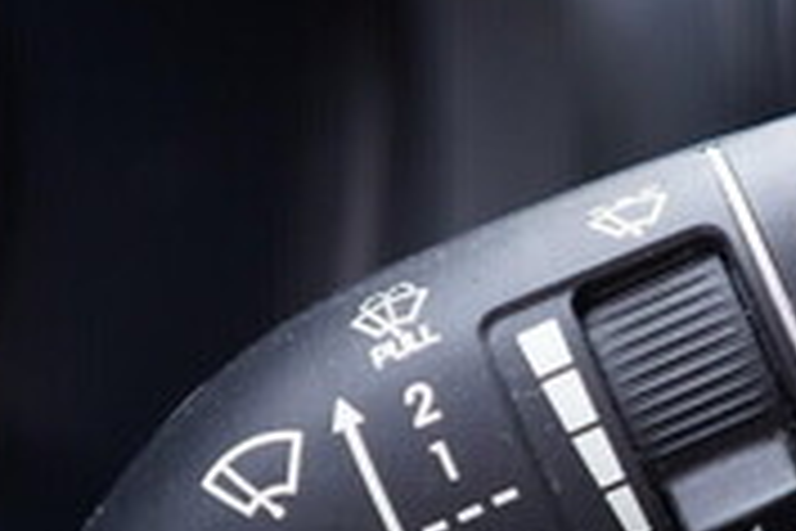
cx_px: 666
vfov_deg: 12.2
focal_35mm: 112
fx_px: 2476
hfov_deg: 18.1
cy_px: 349
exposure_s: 1/40
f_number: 2.8
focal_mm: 24
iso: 320
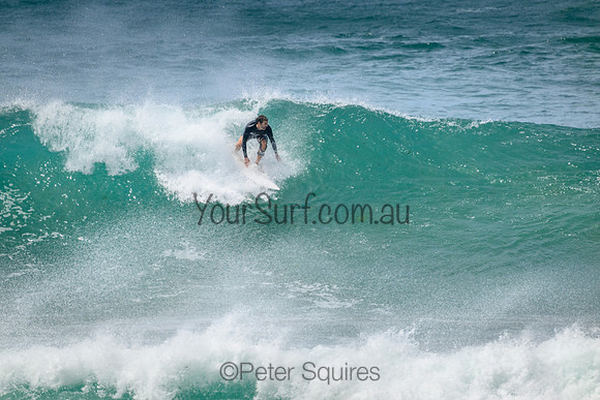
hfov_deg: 2.6
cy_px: 200
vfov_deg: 1.7
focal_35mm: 800
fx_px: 13336
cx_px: 300
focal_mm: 800
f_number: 11
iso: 900
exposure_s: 1/2000
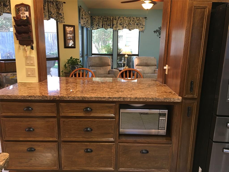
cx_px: 114
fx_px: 192
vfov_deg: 48.2
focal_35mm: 29
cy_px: 86
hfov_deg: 61.7
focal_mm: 4.15
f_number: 2.2
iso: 125
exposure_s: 1/30
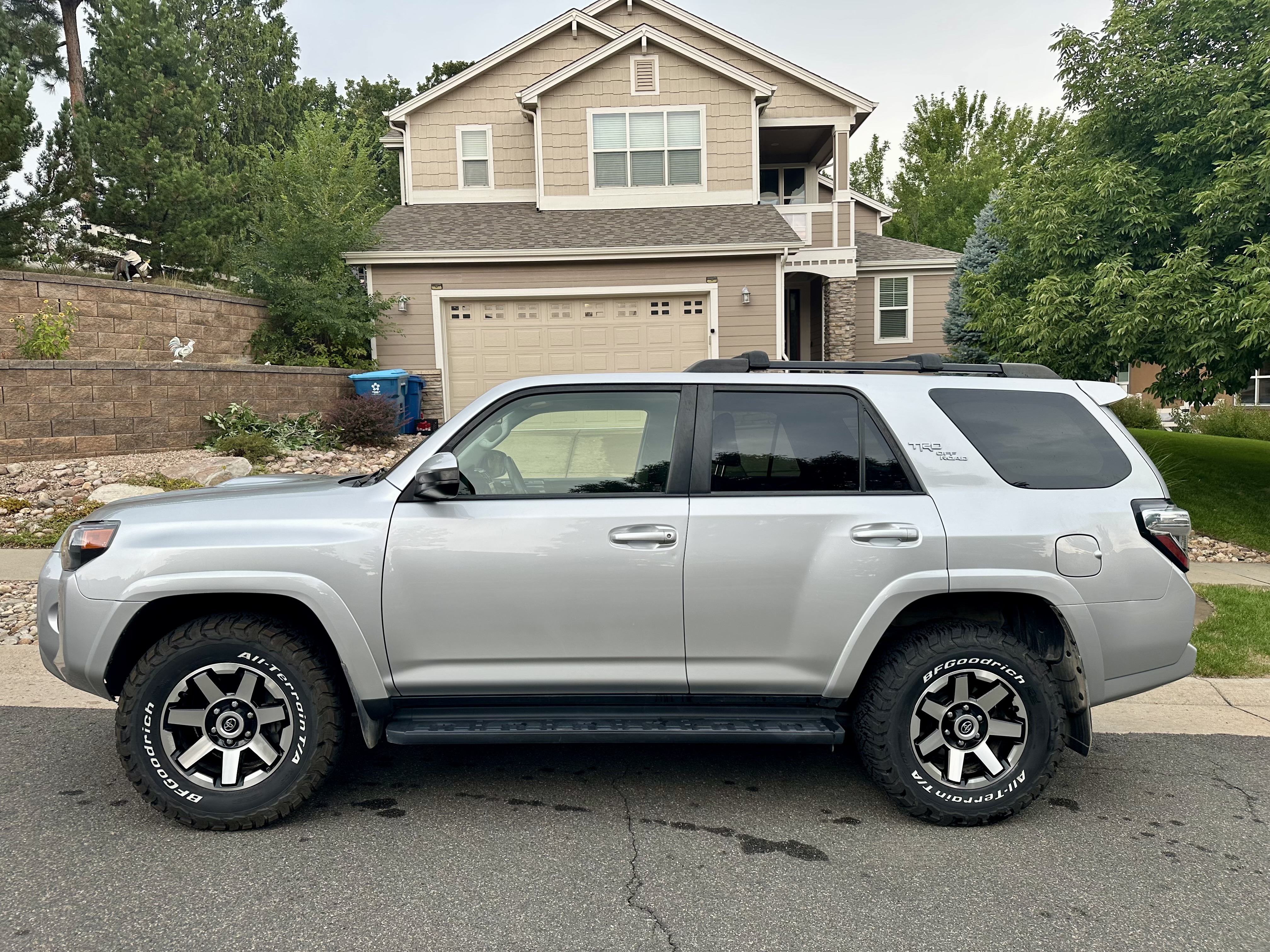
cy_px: 476
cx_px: 635
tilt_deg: -5.1
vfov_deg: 56.8
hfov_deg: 71.6
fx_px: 881
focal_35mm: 24
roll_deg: +1.8
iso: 80
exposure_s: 1/324
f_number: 1.78
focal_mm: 6.86
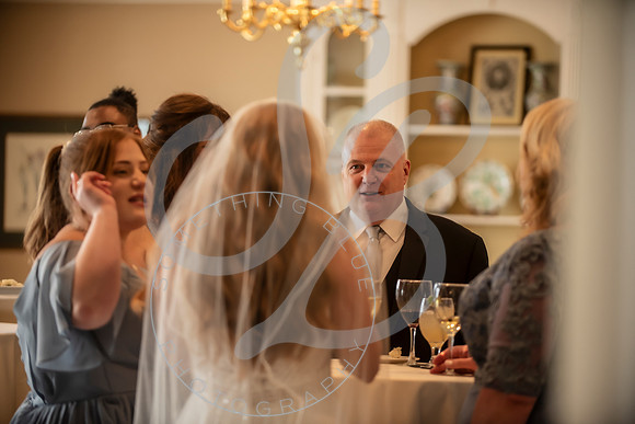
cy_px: 212
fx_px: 2293
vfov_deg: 10.6
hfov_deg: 15.8
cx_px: 318
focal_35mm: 130
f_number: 2.8
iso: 1000
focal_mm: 130
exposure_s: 1/250
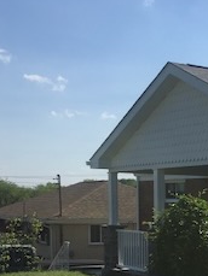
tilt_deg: -5.3
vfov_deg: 23.4
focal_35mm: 81
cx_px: 261
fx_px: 648
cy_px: 256
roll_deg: -0.1
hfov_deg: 17.3
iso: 25
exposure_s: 1/2959
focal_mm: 4.15
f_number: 2.2
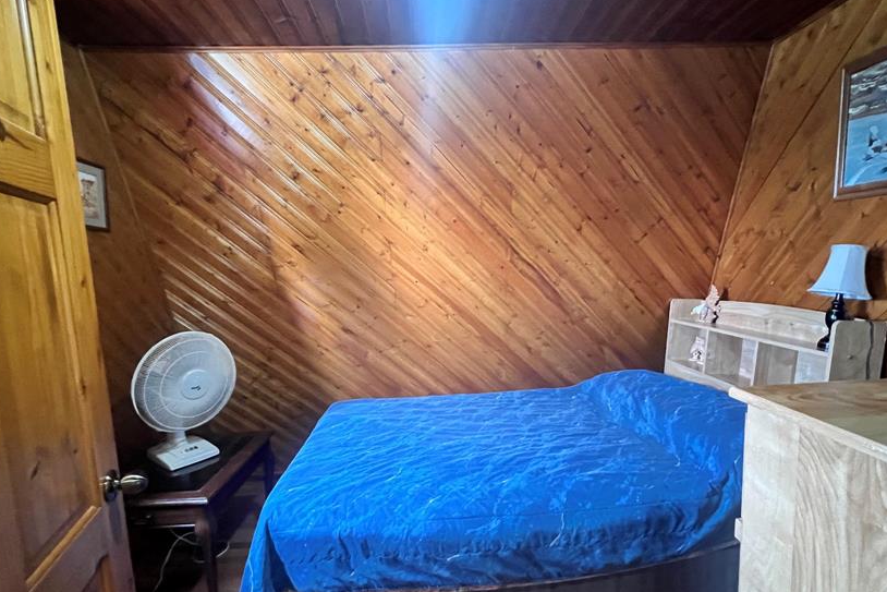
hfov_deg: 93.2
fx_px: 419
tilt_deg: -7.1
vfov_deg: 70.3
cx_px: 454
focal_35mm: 17
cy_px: 324
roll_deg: +3.0
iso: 1000
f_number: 1.8
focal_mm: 1.57
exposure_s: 1/40
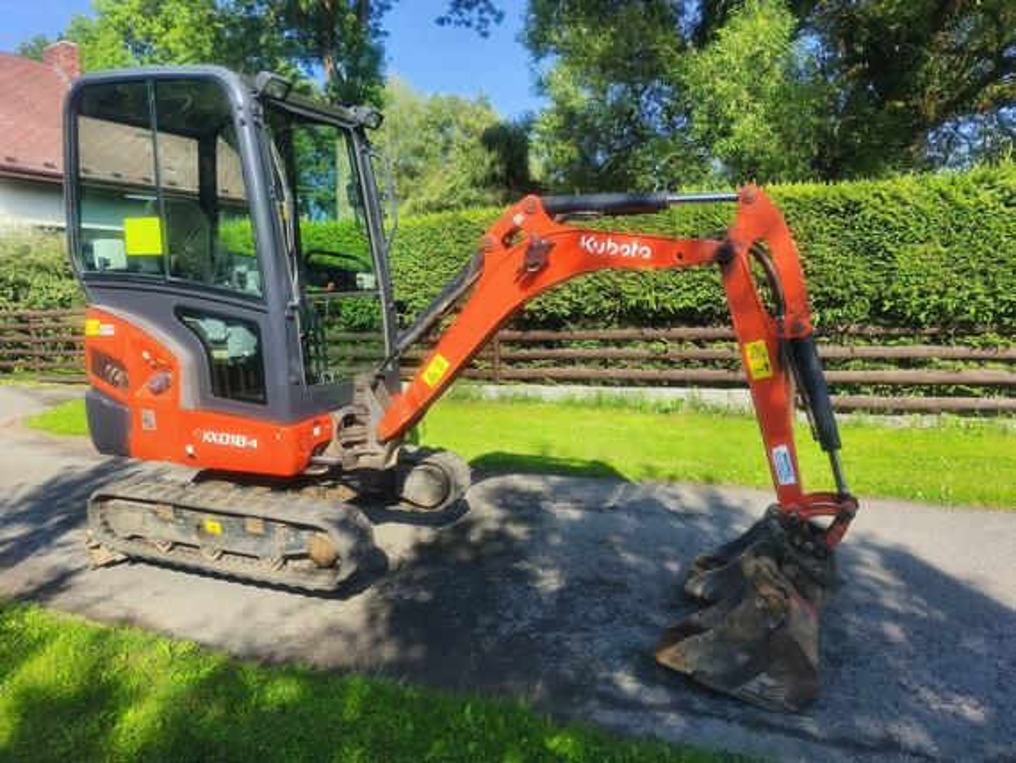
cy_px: 382
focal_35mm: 23
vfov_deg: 58.9
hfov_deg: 73.9
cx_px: 508
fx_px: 675
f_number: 1.65
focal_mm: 6.18
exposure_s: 1/688
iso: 50
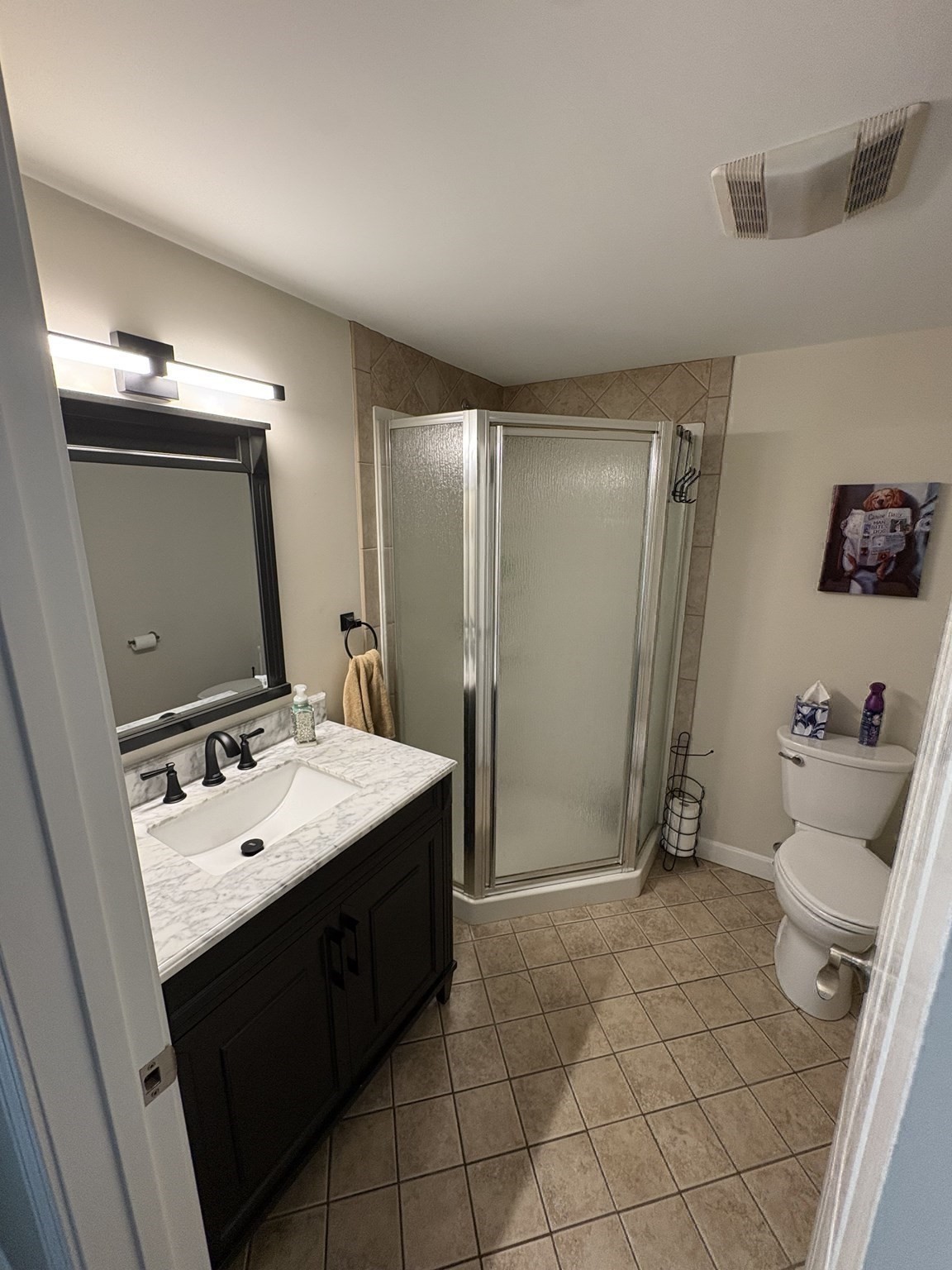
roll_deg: -0.5
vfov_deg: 102.1
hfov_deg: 85.7
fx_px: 513
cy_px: 635
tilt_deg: -13.2
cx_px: 476
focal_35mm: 14
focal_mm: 2.22
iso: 320
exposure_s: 1/60
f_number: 2.2
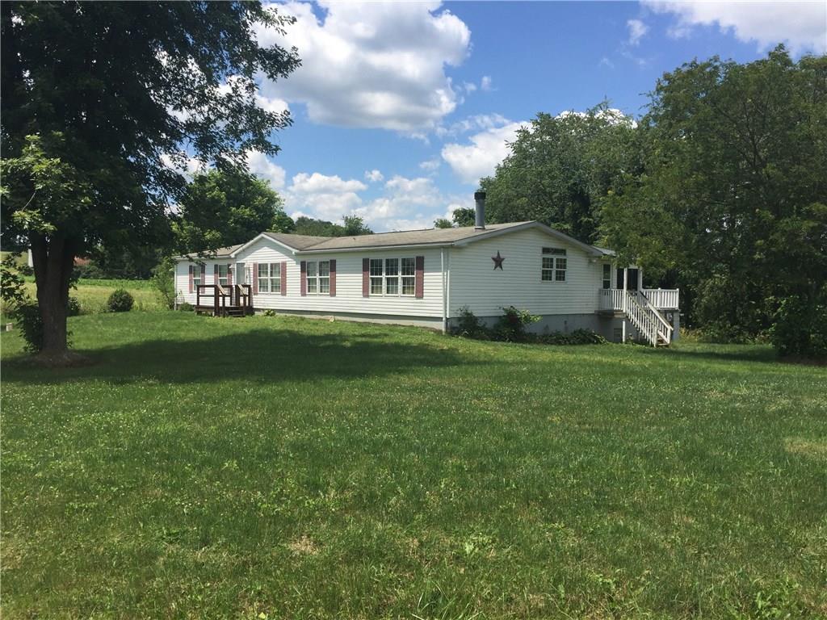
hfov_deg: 61.7
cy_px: 310
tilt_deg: +0.5
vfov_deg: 48.2
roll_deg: -1.1
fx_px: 693
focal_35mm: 29
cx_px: 414
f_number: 2.2
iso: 32
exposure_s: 1/2475
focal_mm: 4.15
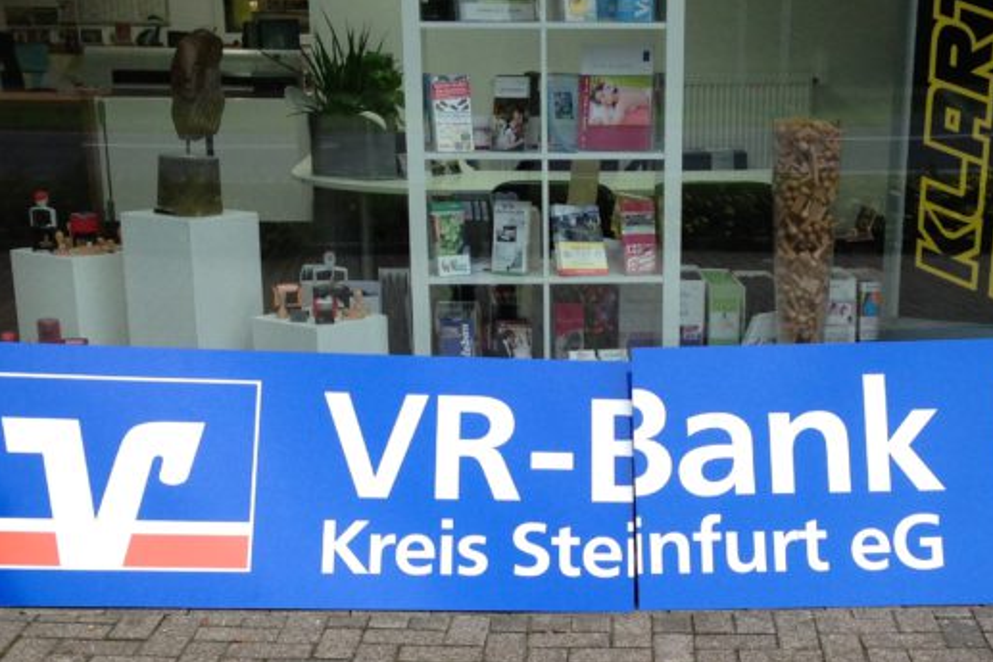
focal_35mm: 68
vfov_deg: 19.7
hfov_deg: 29.6
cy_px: 595
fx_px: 1876
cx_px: 609
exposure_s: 1/60
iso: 64
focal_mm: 4.13
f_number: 2.4
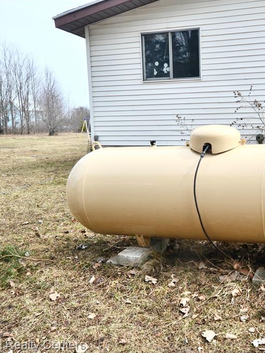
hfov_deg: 40.9
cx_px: 223
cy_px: 176
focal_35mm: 33
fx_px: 334
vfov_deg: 55.7
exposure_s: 1/250
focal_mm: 15
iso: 100
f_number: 8
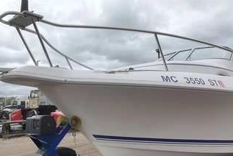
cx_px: 115
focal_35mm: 38
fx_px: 246
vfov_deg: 34.7
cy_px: 106
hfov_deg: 50.7
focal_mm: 3
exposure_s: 1/1342
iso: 25
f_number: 1.8
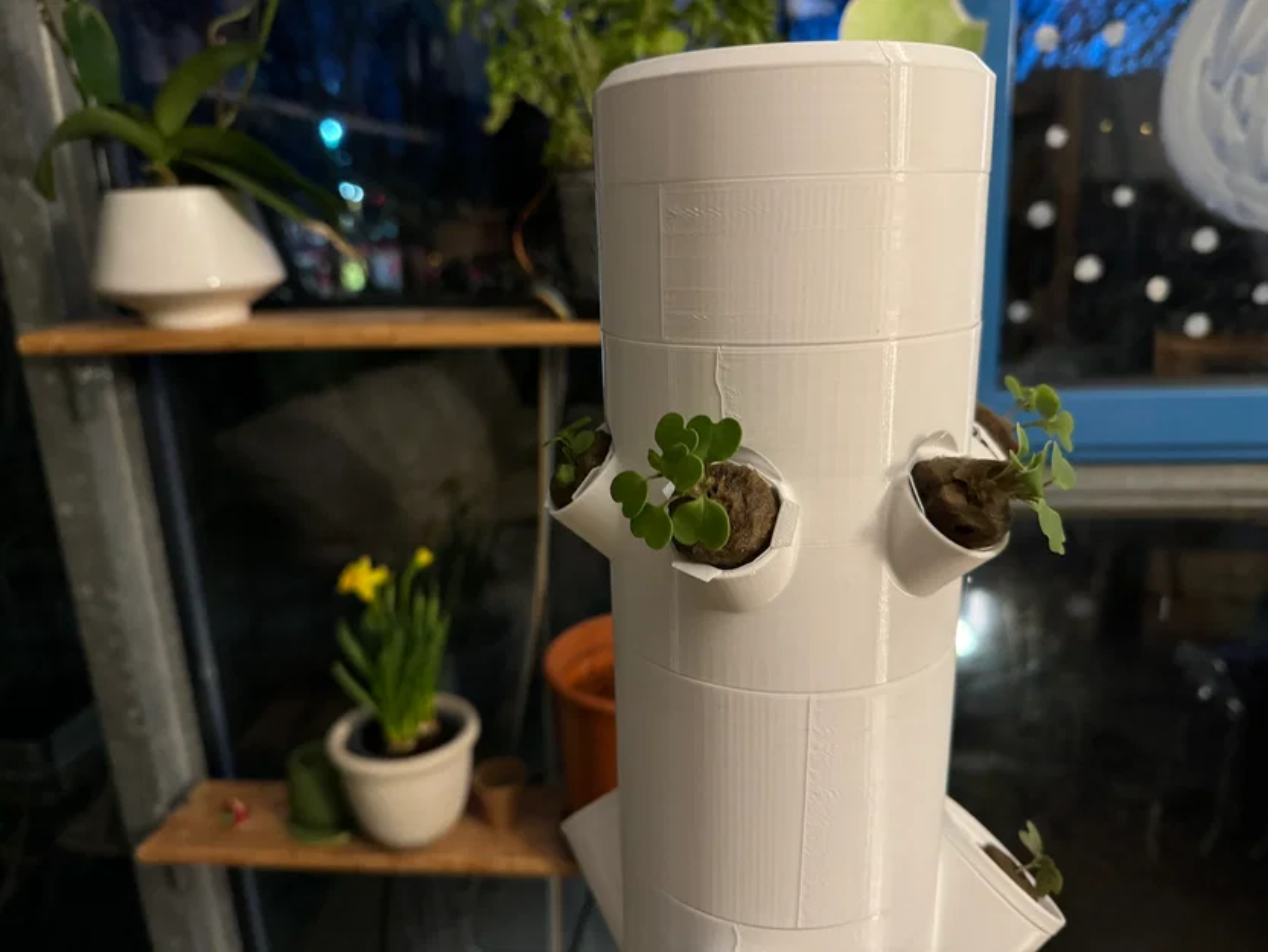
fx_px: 879
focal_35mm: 24
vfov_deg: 56.8
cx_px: 634
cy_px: 476
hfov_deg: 71.6
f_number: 1.78
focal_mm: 6.86
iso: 640
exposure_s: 1/33
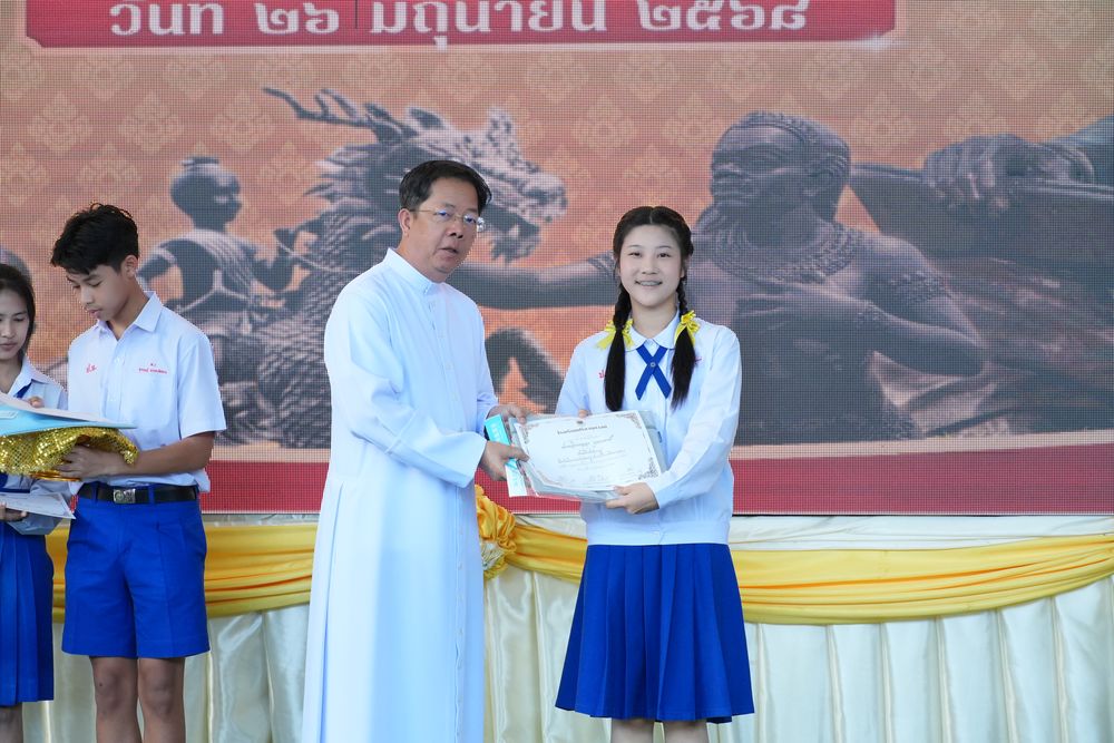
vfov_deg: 12.9
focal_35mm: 106
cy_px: 372
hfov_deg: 19.2
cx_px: 557
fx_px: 3296
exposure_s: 1/125
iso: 1600
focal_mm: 71
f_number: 5.6
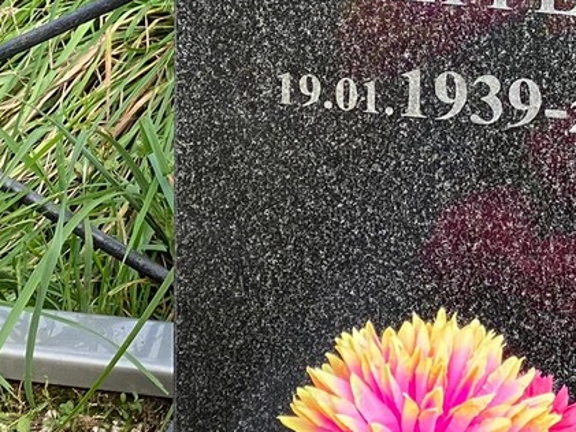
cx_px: 661
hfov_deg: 10.9
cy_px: -208
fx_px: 2963
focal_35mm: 178
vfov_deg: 8.2
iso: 20
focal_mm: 6
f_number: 2
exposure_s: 1/436
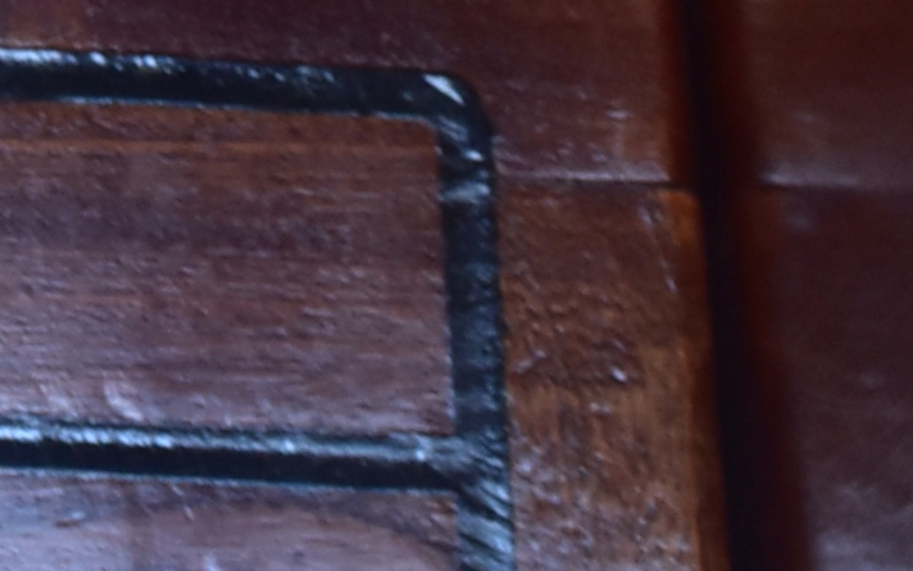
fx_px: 4802
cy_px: -1057
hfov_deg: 10.4
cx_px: -526
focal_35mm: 193
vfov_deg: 6.3
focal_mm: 24
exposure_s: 1/60
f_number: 8
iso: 1000
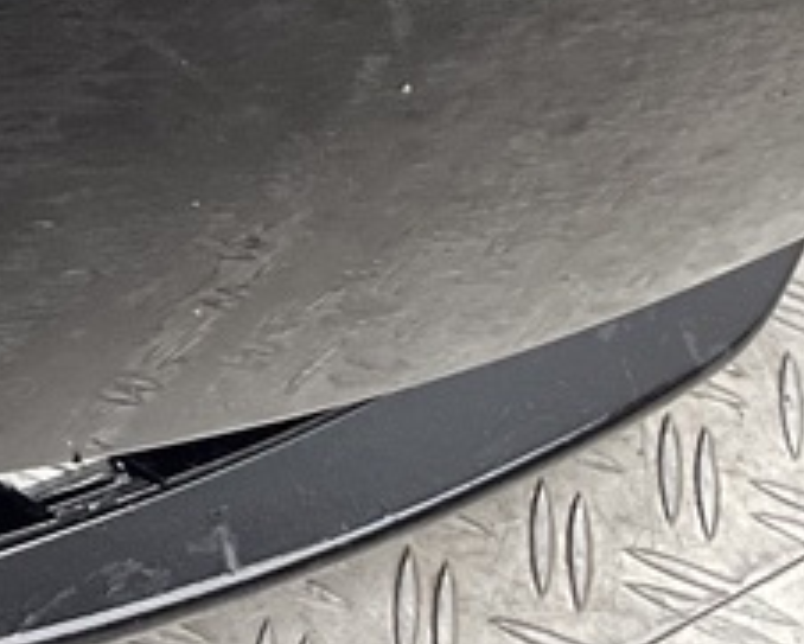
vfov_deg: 11.1
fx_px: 3000
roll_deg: -13.7
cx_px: -797
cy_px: -644
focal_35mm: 126
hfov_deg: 13.2
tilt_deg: -43.1
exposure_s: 1/120
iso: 64
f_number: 1.8
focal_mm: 3
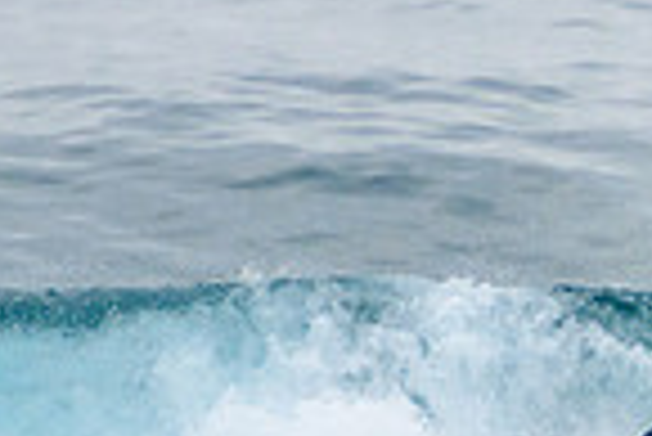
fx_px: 39811
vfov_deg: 0.6
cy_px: 410
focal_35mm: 2196
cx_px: 1056
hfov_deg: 0.9
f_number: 5.6
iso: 500
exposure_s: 1/1250
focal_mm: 400
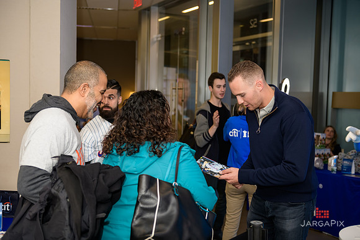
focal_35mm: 44
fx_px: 440
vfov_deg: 30.5
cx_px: 180
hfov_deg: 44.5
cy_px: 120
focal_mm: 44
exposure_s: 1/125
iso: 400
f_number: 3.2
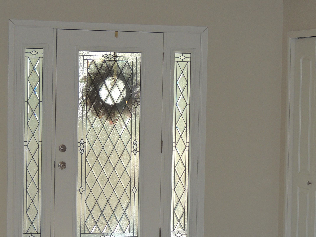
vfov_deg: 12.1
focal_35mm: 122
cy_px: 154
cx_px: 184
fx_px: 1114
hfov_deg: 16.1
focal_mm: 15.1
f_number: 4
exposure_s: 1/100
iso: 250
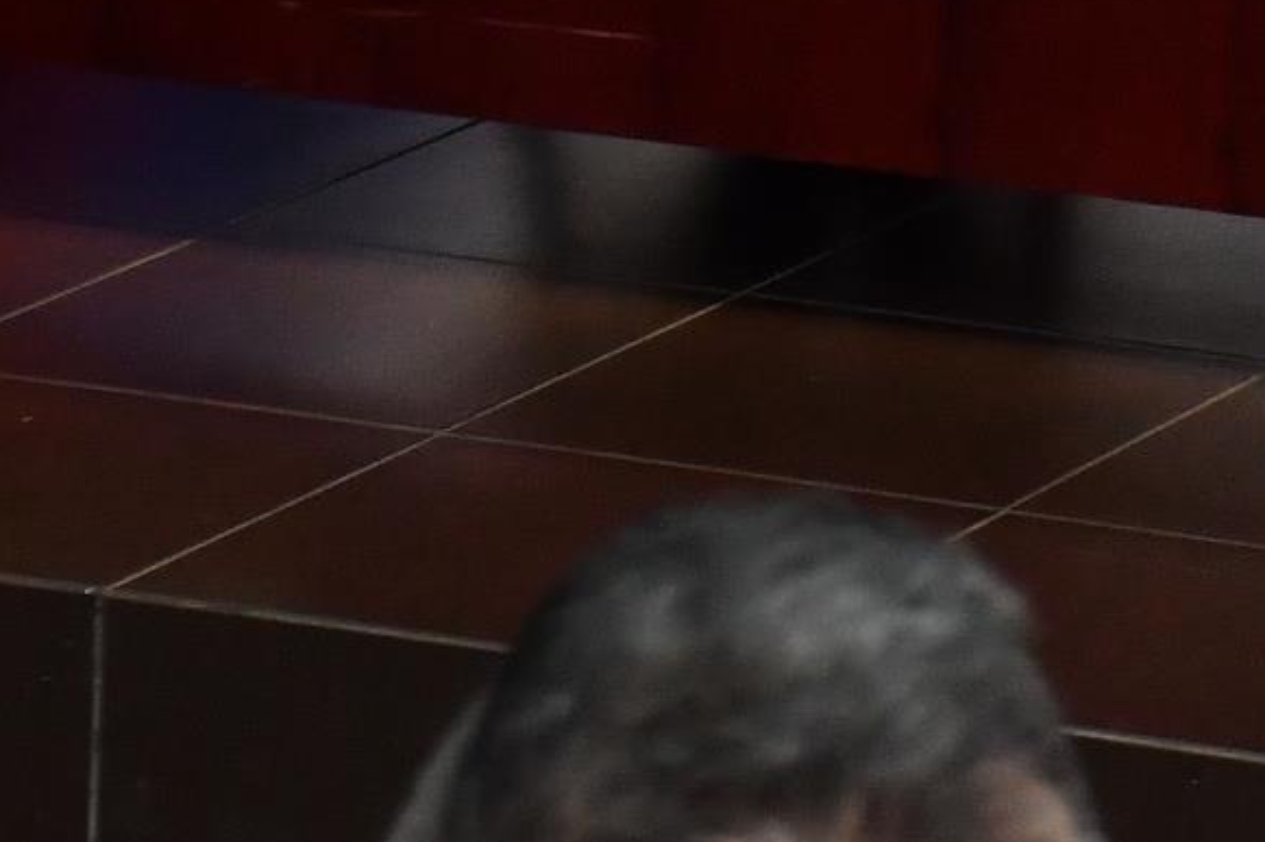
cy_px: -1144
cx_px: 1879
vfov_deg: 4.2
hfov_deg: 6.3
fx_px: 11276
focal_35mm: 321
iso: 1250
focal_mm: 45
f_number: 5.6
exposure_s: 1/100
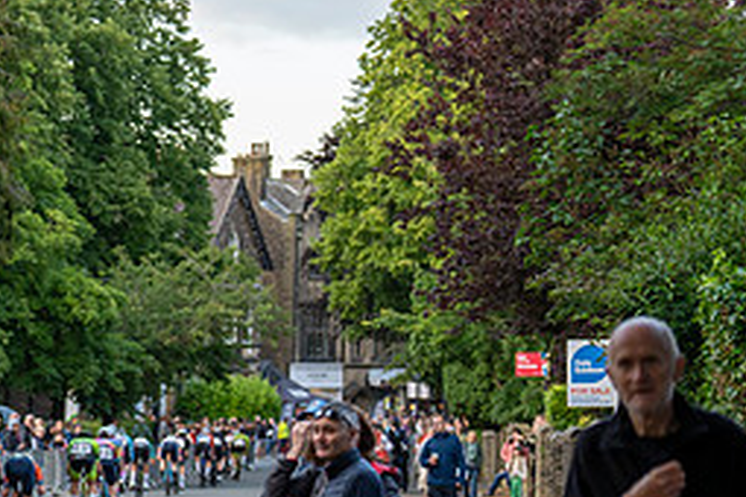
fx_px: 3398
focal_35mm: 164
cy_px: 452
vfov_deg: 8.3
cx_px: -59
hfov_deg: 12.3
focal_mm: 70
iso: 1000
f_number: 2.8
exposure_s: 1/1000
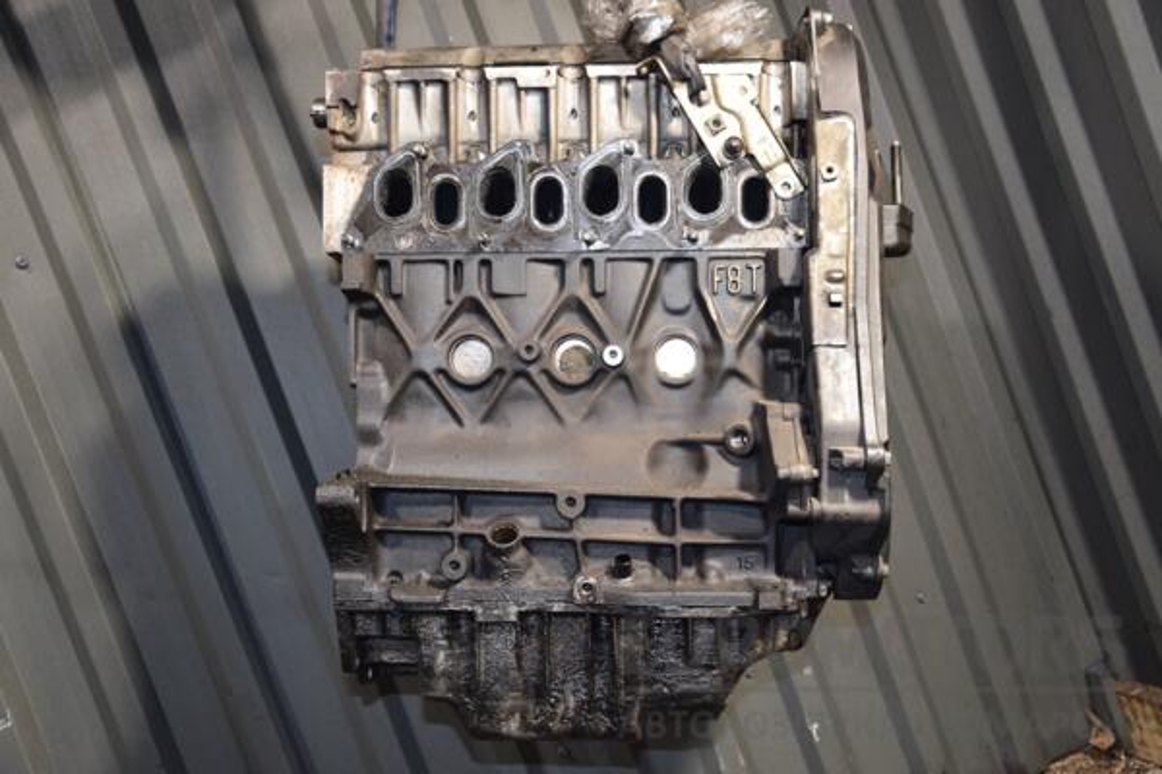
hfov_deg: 51.3
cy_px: 387
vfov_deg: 35.5
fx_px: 1210
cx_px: 581
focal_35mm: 38
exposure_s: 1/80
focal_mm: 25
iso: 800
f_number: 5
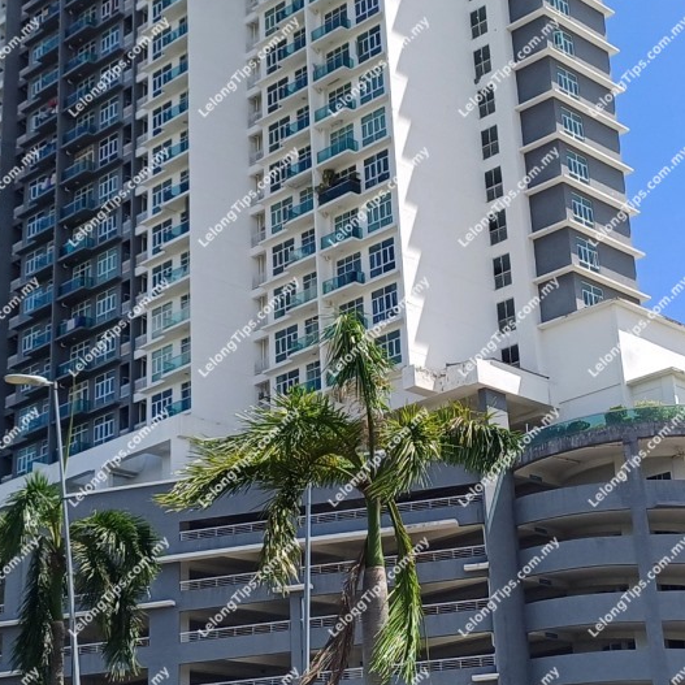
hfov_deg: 27.7
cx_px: 365
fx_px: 1388
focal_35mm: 62
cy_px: 203
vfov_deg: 27.5
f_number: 1.8
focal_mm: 4.65
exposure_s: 1/1095
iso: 50
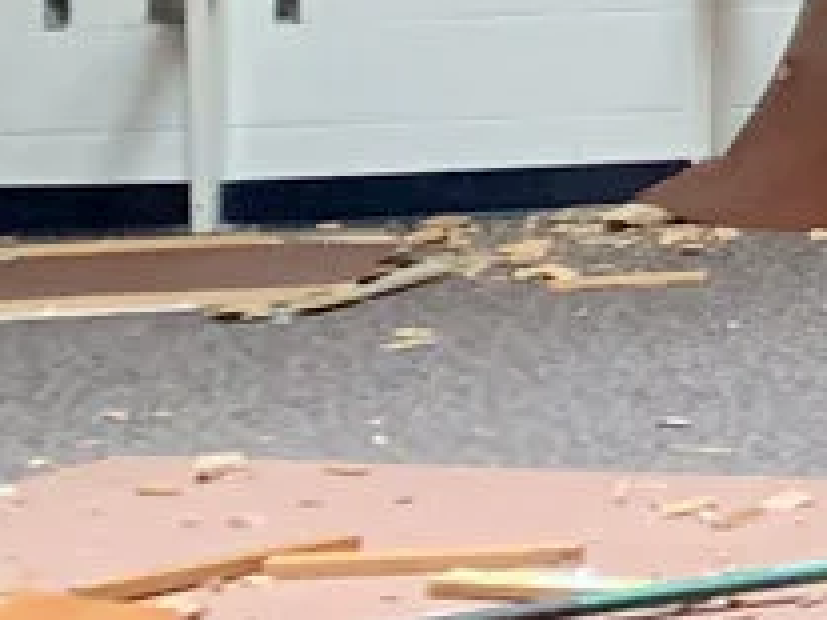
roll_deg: +0.1
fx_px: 4799
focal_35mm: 201
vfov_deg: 7.1
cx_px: 2873
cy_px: -720
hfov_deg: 7.8
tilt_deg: +3.2
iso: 320
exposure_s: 1/30
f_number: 1.8
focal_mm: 4.25
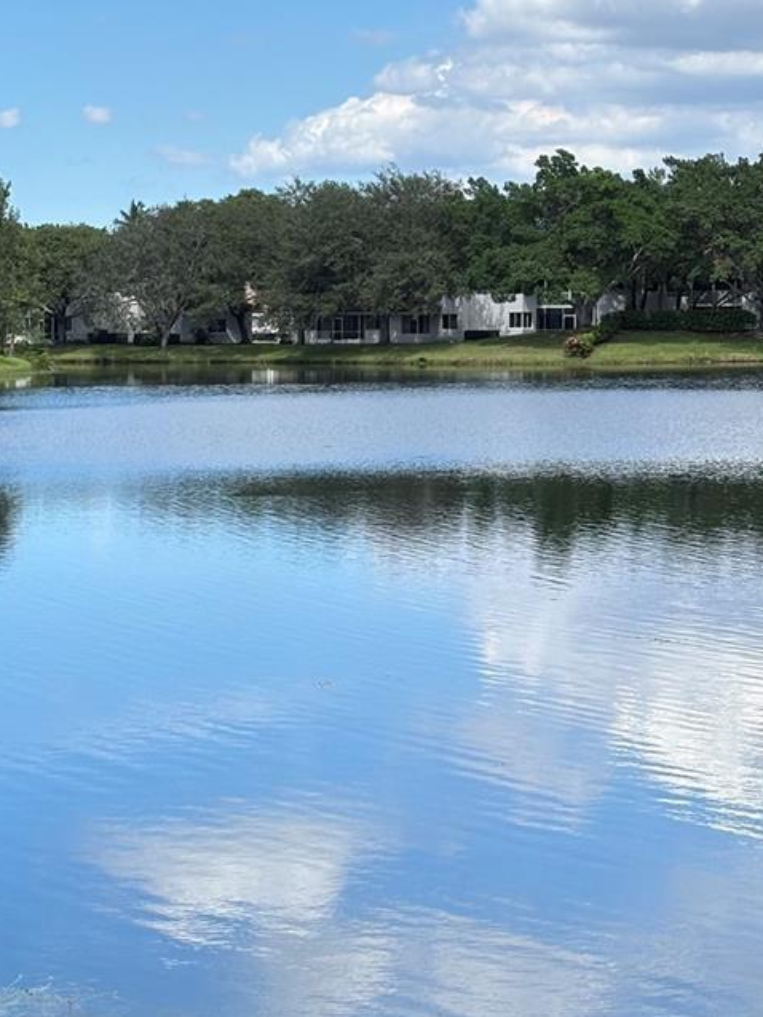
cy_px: 524
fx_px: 2879
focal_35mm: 98
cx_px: 121
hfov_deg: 15.0
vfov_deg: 20.0
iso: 40
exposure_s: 1/3021
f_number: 1.6
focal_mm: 5.96
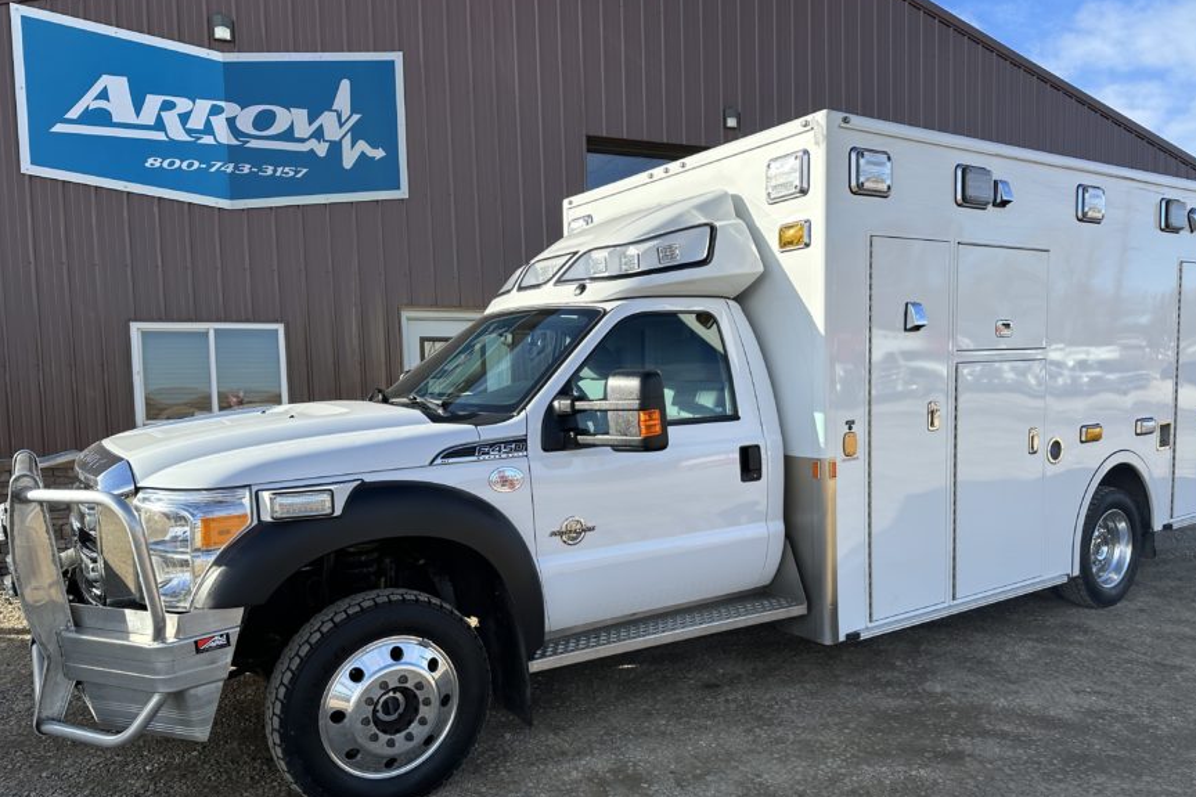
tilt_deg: -2.9
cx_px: 622
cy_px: 450
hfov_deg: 69.4
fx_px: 864
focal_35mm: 26
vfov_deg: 49.4
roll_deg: +1.7
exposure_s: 1/2299
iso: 80
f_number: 1.78
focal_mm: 6.86
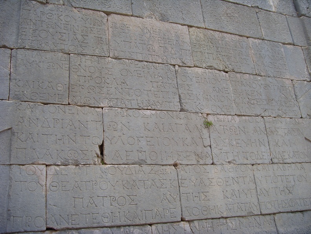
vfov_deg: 45.4
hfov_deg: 58.4
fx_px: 279
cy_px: 117
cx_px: 156
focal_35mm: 31
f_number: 3.5
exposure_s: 1/100
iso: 50
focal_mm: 6.3
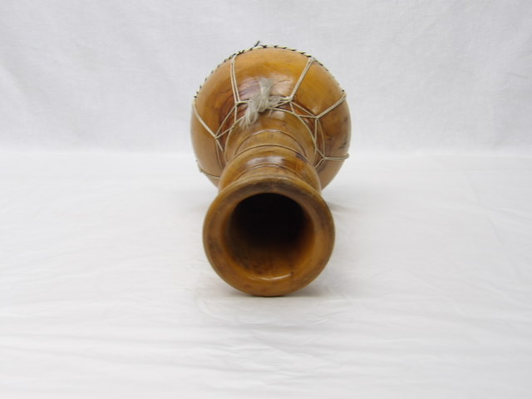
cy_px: 200
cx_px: 266
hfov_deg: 31.2
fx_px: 953
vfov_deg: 23.7
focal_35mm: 62
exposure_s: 1/40
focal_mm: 11.1
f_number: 3.5
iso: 119
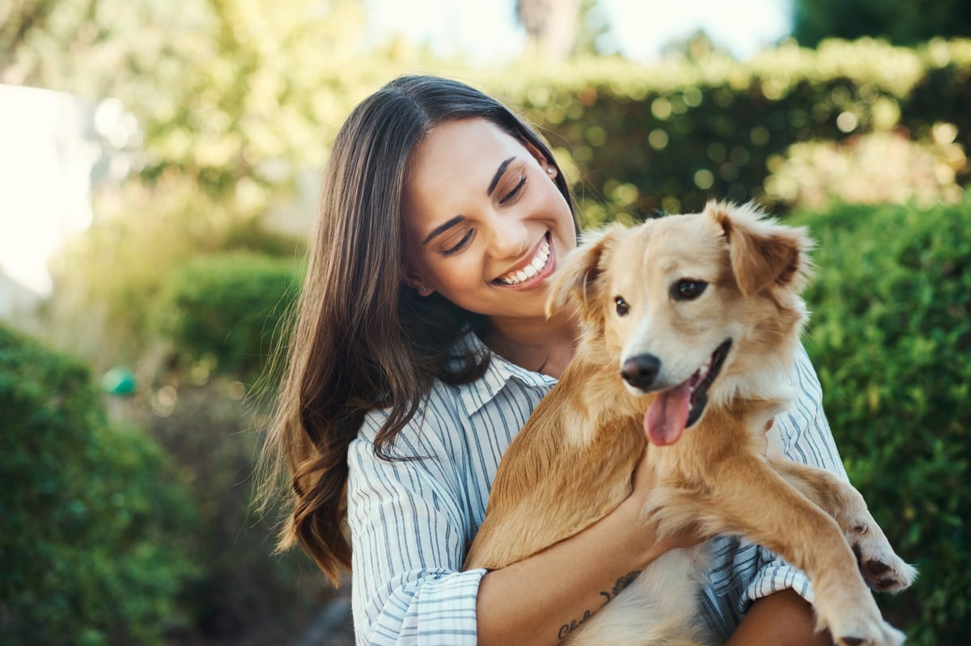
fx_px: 1348
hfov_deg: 39.6
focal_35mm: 50
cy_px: 323
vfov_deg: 27.0
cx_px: 486
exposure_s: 1/320
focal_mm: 50
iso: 100
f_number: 3.2
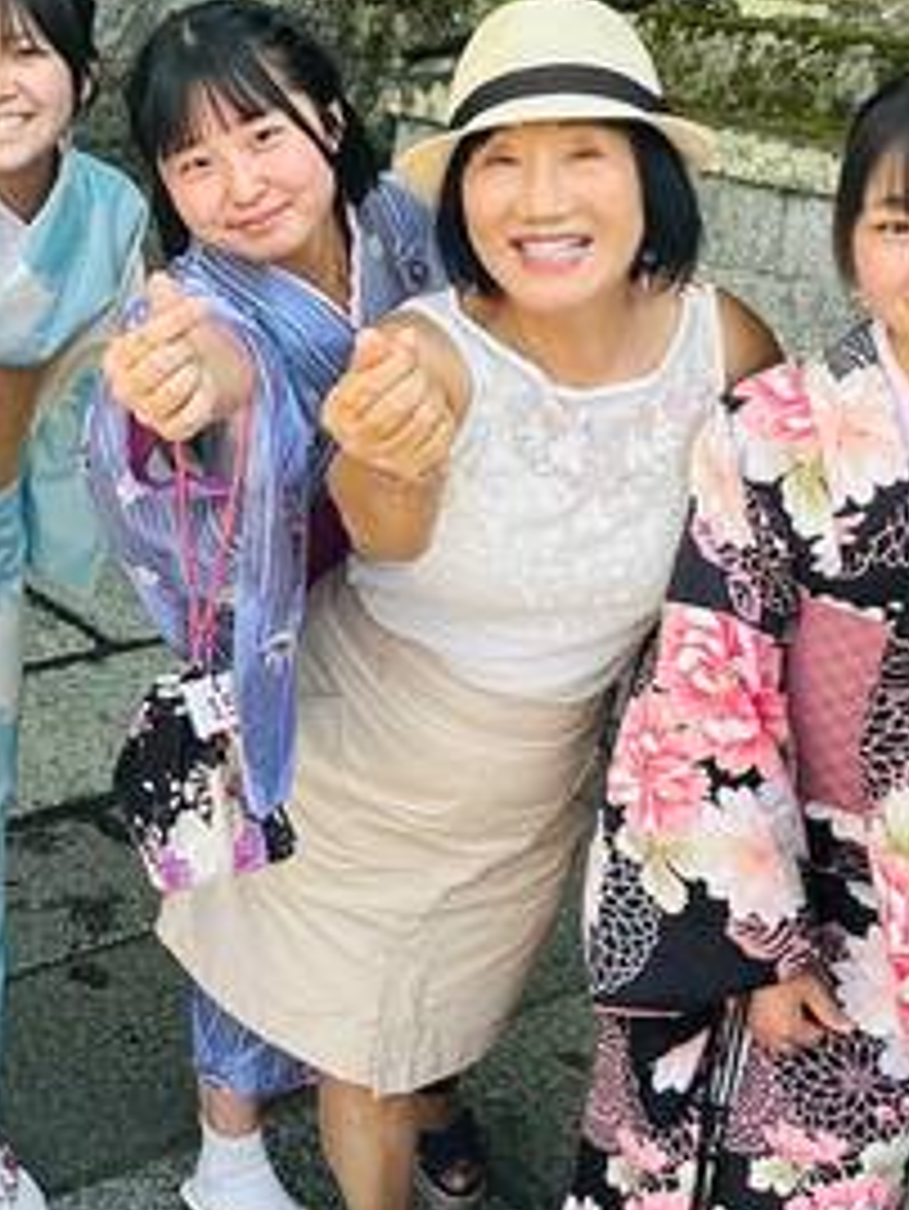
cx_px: 54
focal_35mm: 50
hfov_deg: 27.8
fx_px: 1749
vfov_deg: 36.7
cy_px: 225
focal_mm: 2.22
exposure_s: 1/103
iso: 40
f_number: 2.2
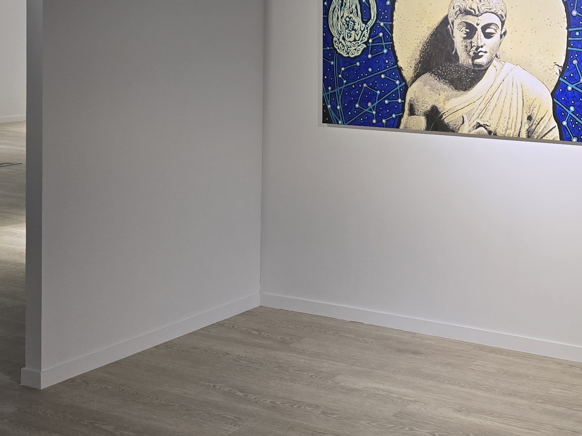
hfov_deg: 31.4
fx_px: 941
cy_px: 40
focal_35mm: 56
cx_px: 601
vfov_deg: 25.3
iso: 125
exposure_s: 1/120
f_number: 1.7
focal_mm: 6.3
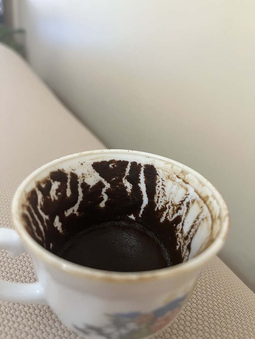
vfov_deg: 67.3
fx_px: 255
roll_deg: -6.3
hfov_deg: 53.1
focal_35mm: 26
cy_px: 170
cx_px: 128
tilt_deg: -27.6
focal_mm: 5.1
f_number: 1.6
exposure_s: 1/50
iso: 320
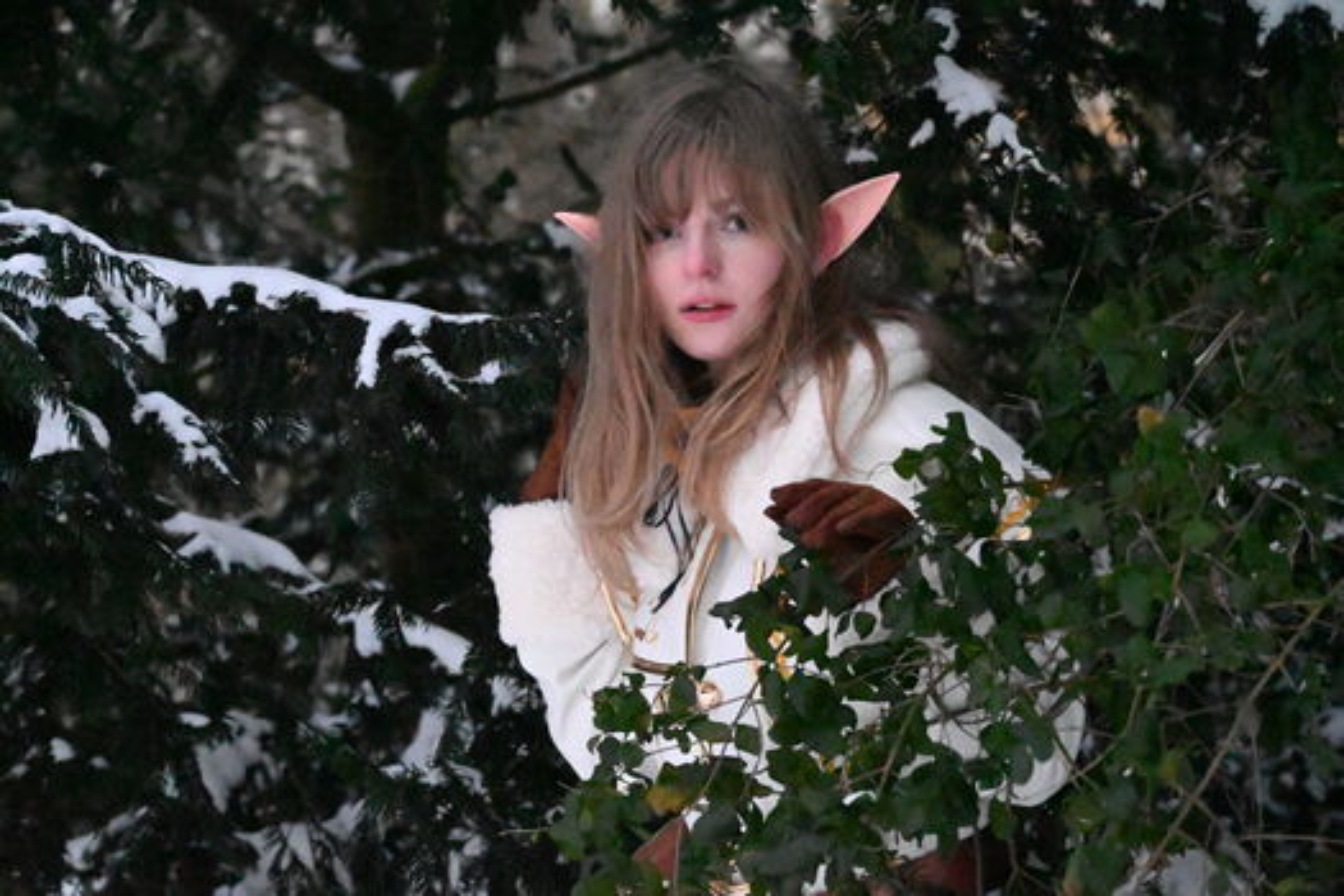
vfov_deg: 12.0
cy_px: 448
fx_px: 4256
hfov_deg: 17.9
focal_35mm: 114
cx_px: 672
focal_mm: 76
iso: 51200
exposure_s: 1/50
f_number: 4.8
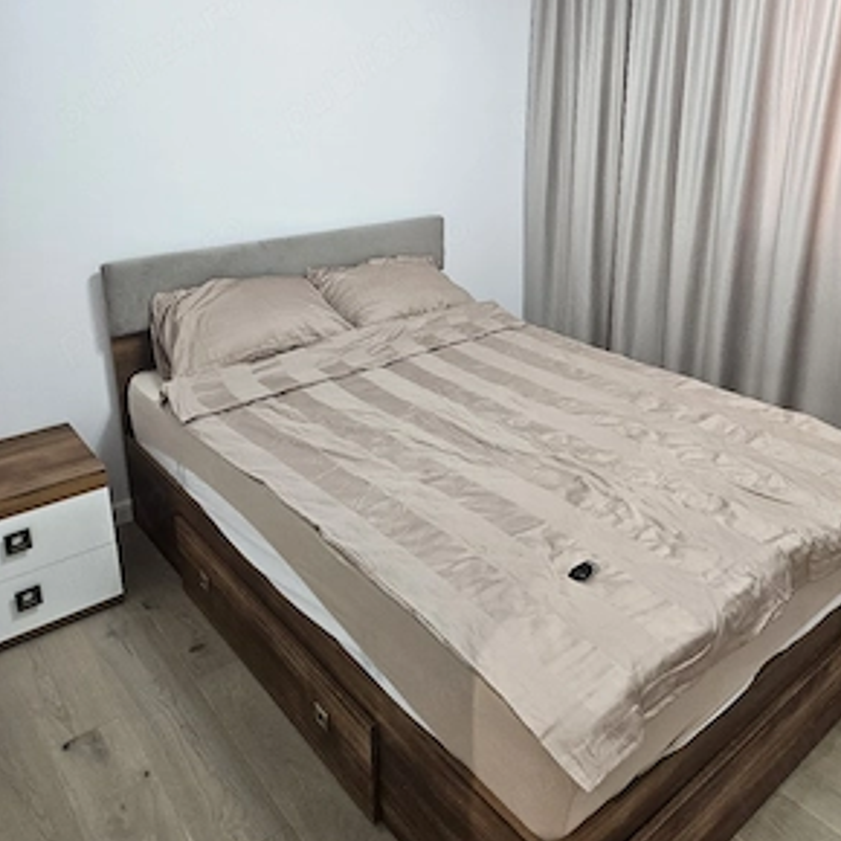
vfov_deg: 56.7
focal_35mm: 28
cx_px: 432
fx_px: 770
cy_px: 322
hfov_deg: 57.3
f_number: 1.8
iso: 200
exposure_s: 1/101
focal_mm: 5.4
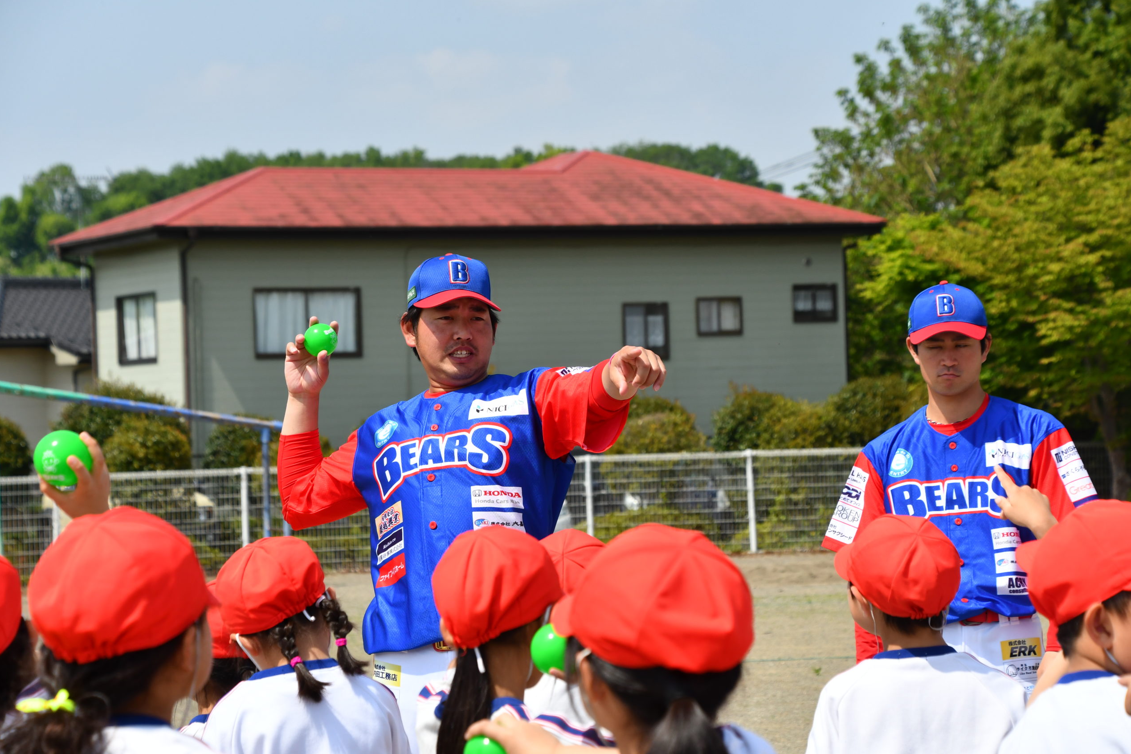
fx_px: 3801
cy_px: 375
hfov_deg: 16.9
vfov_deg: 11.3
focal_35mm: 121
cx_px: 562
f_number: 7.1
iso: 400
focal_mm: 80
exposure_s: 1/2000
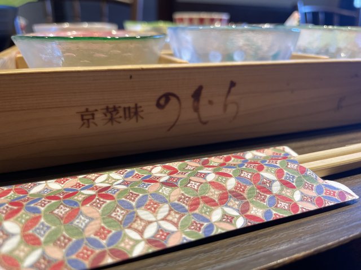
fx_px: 271
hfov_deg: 67.3
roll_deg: -0.9
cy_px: 135
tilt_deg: -20.4
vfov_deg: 53.1
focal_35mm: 26
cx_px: 180
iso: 80
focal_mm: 4.2
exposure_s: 1/60
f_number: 1.6
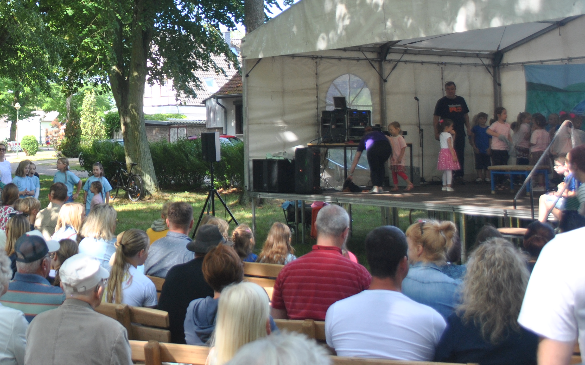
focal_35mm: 58
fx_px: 925
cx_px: 94
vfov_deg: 21.9
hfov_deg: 33.8
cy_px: 51
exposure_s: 1/80
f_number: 4.5
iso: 200
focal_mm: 22
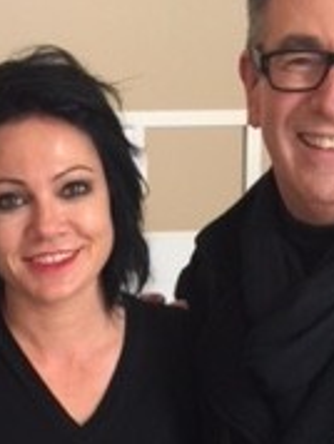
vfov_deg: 17.6
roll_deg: +1.3
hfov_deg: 14.2
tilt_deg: -14.7
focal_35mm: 104
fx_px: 1335
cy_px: 589
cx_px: 72
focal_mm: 4.15
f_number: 2.2
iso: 32
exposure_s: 1/15
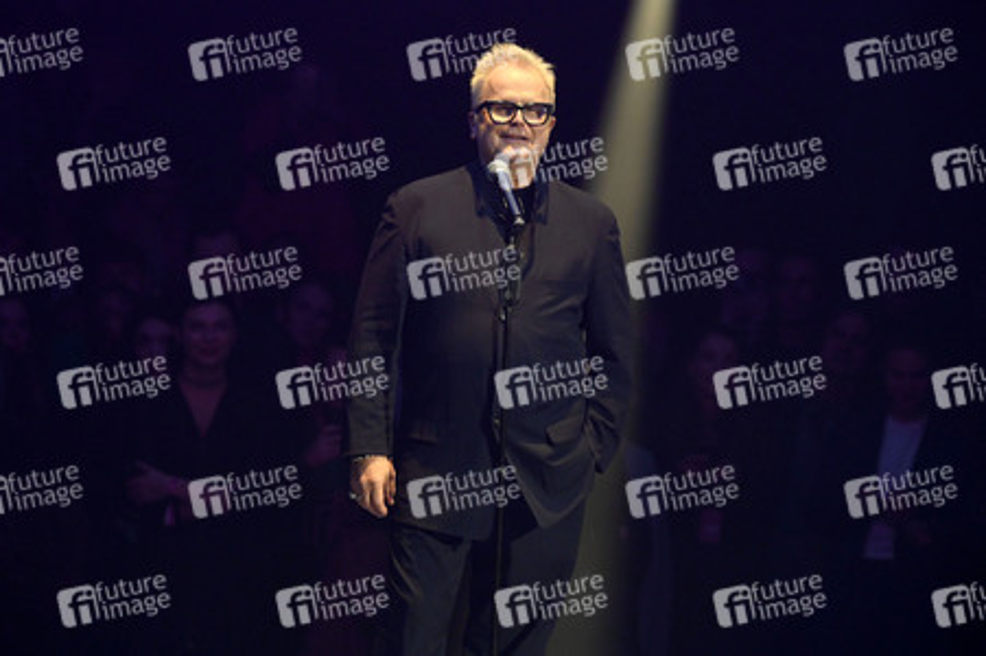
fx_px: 7663
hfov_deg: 7.4
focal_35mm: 280
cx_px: 493
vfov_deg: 4.9
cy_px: 328
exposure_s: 1/320
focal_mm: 280
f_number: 5.6
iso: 4000
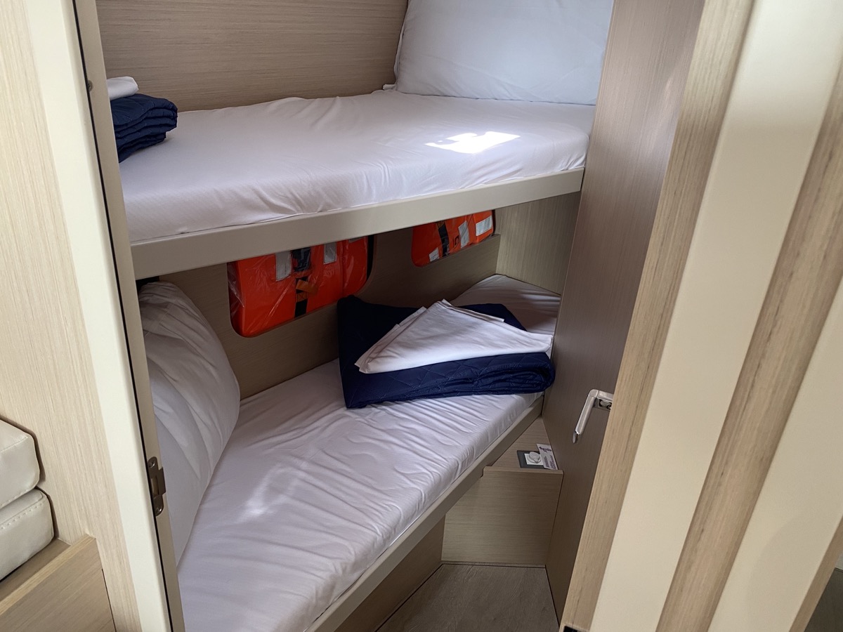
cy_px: 316
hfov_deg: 67.3
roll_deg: -2.8
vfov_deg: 53.1
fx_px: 633
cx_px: 422
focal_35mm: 26
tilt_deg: -26.4
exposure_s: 1/75
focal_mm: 4.25
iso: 125
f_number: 1.8
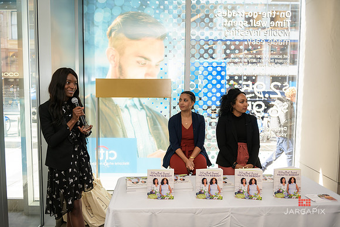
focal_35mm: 31
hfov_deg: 60.3
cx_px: 170
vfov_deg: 42.3
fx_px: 293
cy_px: 114
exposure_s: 1/125
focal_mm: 31
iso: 200
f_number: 3.2
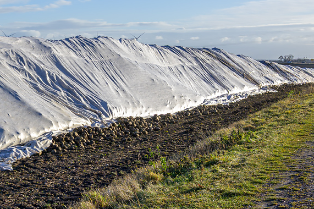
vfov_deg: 16.5
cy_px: 164
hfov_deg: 24.4
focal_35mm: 82
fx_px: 715
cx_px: 64
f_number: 9.5
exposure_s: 1/250
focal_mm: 26
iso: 200
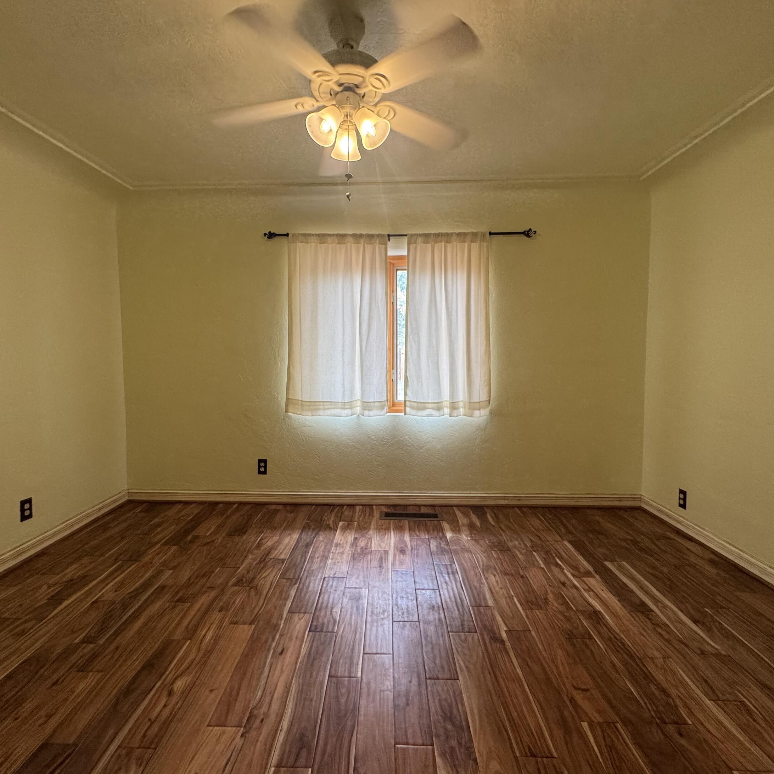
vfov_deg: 84.0
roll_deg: +0.2
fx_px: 430
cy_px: 380
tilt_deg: -4.8
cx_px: 374
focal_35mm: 17
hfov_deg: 83.9
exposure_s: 1/120
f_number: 2.2
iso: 320
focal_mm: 2.22
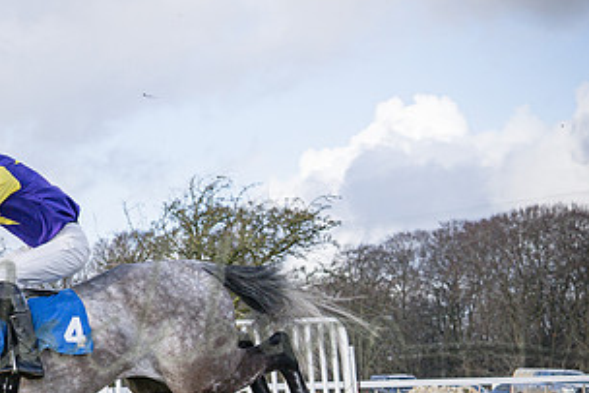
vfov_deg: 11.9
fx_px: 1866
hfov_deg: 16.8
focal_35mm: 114
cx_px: -198
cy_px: 394
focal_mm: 35
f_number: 4
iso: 400
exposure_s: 1/1600
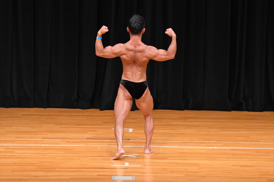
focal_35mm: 255
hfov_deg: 8.1
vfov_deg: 5.4
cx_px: 137
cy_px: 91
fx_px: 1940
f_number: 5.6
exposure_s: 1/400
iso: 4000
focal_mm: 170
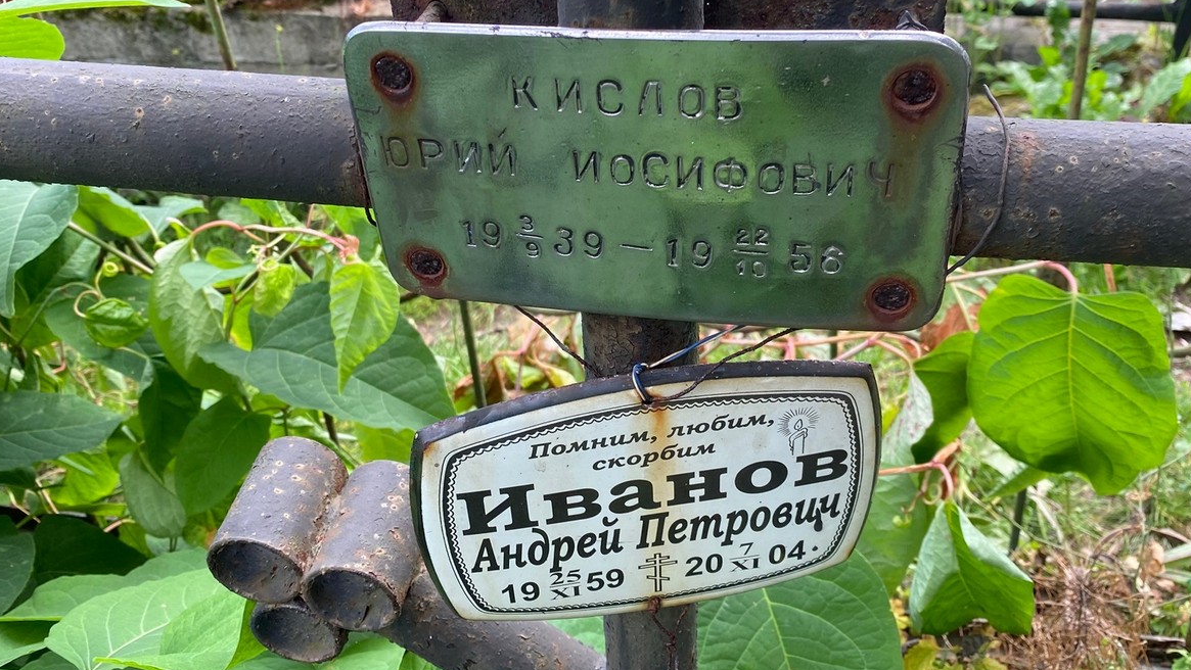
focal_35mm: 35
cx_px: 597
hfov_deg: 56.6
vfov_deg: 33.6
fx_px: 1106
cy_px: 246
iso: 32
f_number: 1.8
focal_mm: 4.25
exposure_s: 1/191
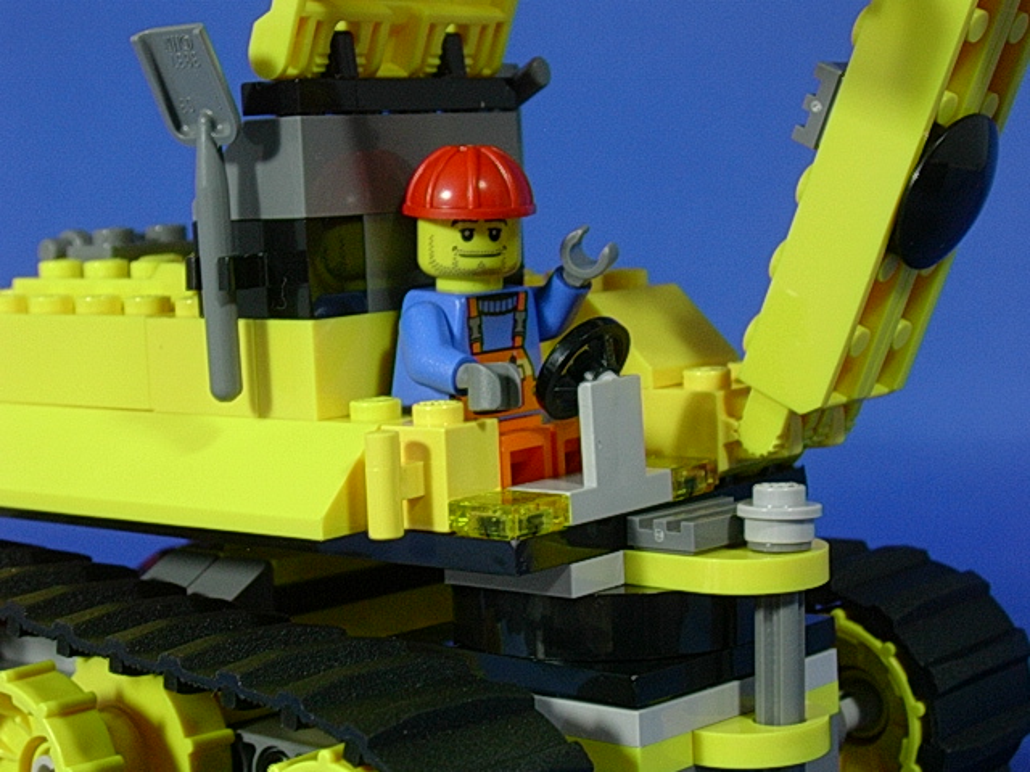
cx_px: 515
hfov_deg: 26.0
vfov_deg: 19.6
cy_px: 386
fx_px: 2232
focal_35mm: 75
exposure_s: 1/10.6
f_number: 3.8
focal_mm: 11.3
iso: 70
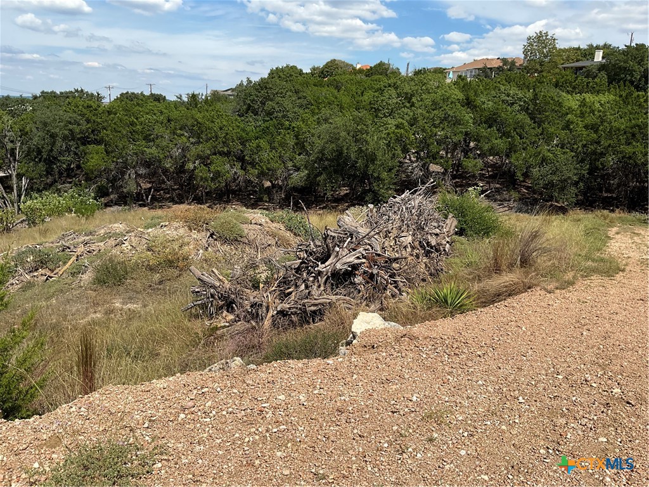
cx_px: 324
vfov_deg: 48.2
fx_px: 544
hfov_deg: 61.7
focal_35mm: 29
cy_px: 244
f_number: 1.8
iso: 25
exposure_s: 1/2427
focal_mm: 3
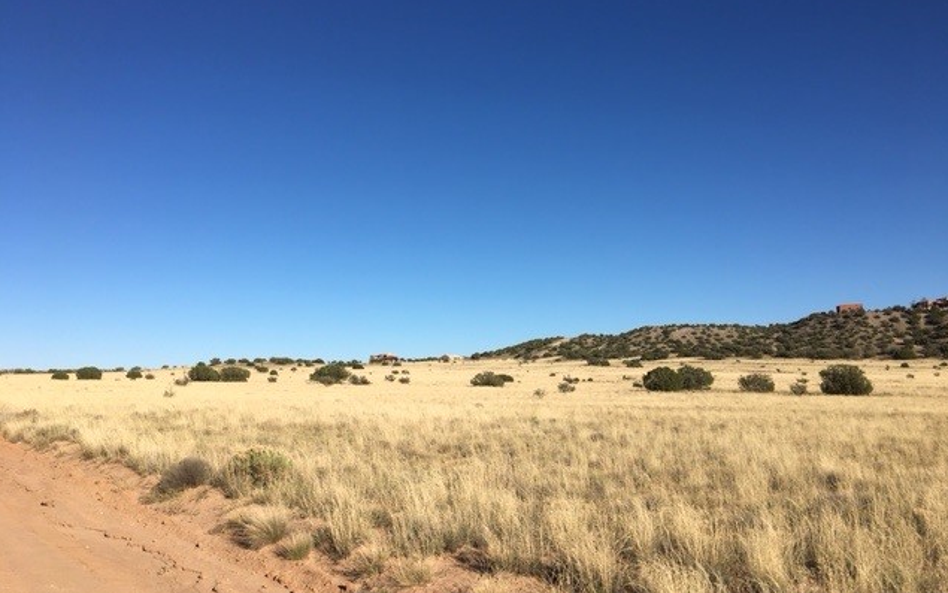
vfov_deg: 40.6
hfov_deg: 61.2
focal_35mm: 31
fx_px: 801
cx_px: 476
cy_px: 329
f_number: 2.2
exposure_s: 1/2262
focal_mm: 4.15
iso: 25
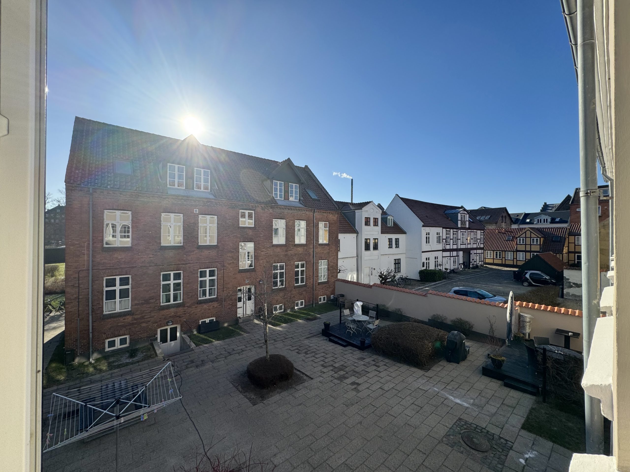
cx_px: 315
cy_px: 236
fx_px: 255
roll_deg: -0.2
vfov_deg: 85.7
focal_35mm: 14
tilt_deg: -0.5
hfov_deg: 102.1
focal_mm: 2.22
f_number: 2.2
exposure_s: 1/1709
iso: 40
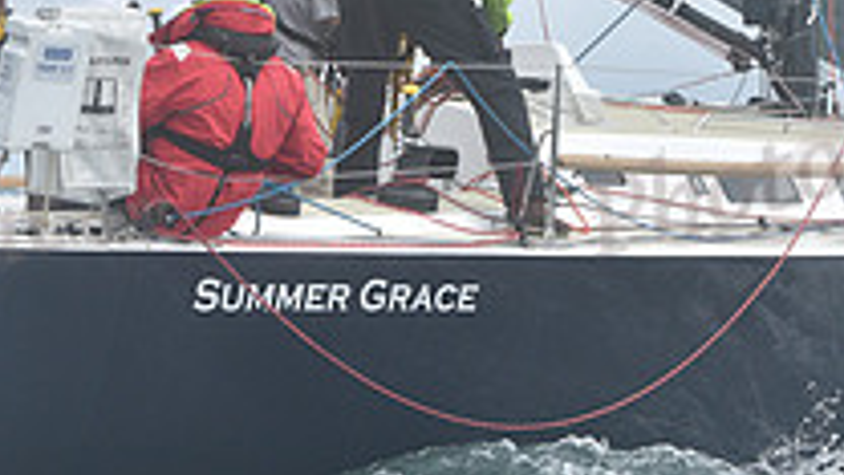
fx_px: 4588
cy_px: -2
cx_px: 381
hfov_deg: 10.5
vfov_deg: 5.9
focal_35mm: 205
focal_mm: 70
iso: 320
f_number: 7.1
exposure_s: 1/800
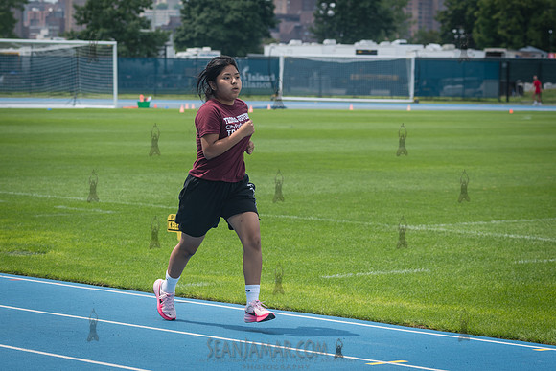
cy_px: 163
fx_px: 2218
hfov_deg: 14.3
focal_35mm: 144
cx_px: 196
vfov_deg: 9.6
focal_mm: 100
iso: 160
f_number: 5
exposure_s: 1/800
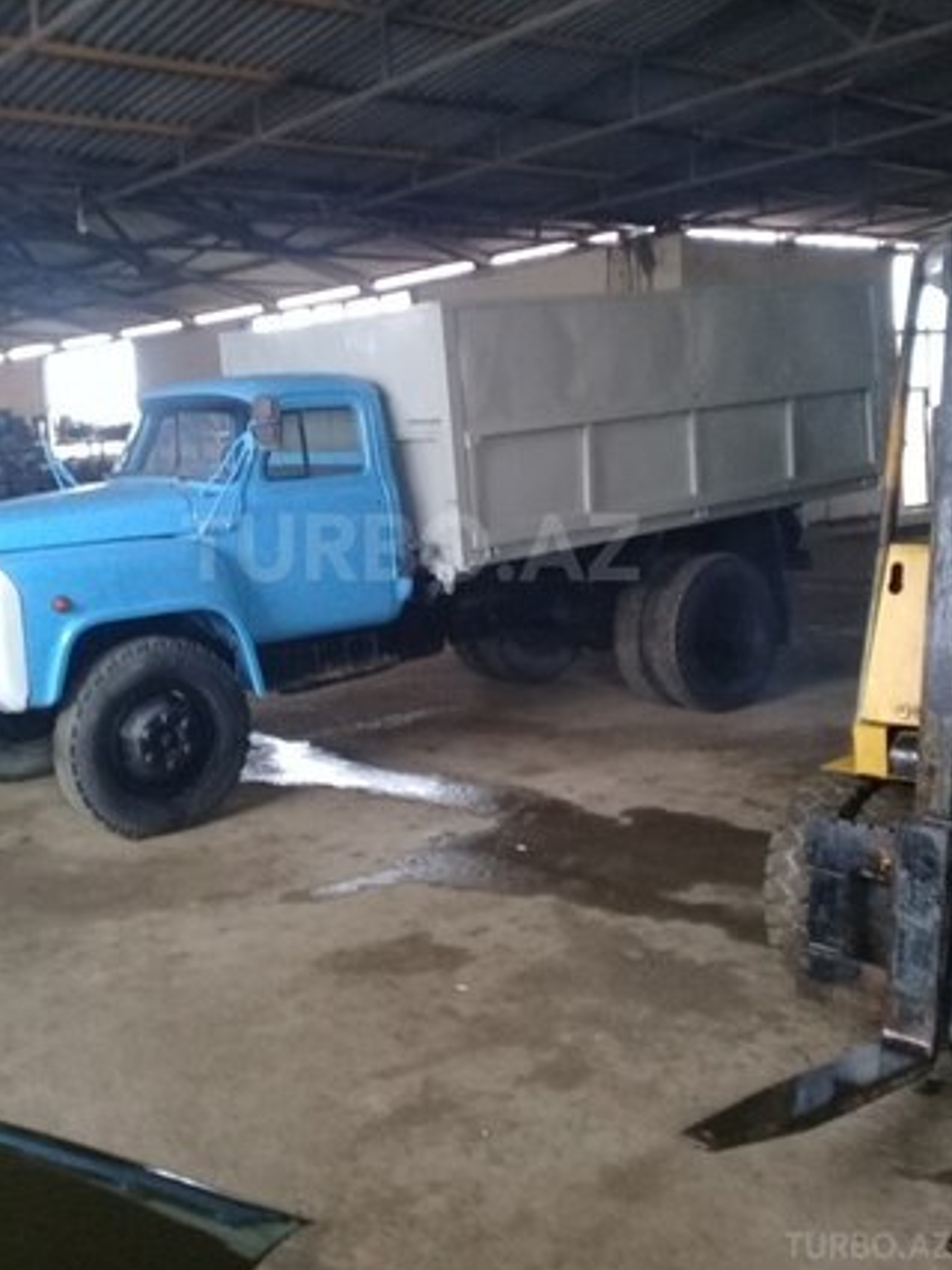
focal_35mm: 36
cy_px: 547
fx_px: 1321
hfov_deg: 39.6
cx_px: 411
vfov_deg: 51.2
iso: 200
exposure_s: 1/17
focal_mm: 3.3
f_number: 2.2
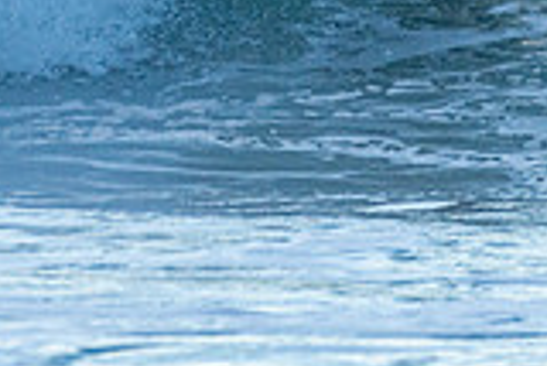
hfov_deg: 0.8
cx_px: 537
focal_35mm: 2610
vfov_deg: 0.5
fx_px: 39693
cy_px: -142
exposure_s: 1/1250
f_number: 5.6
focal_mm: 480
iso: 560
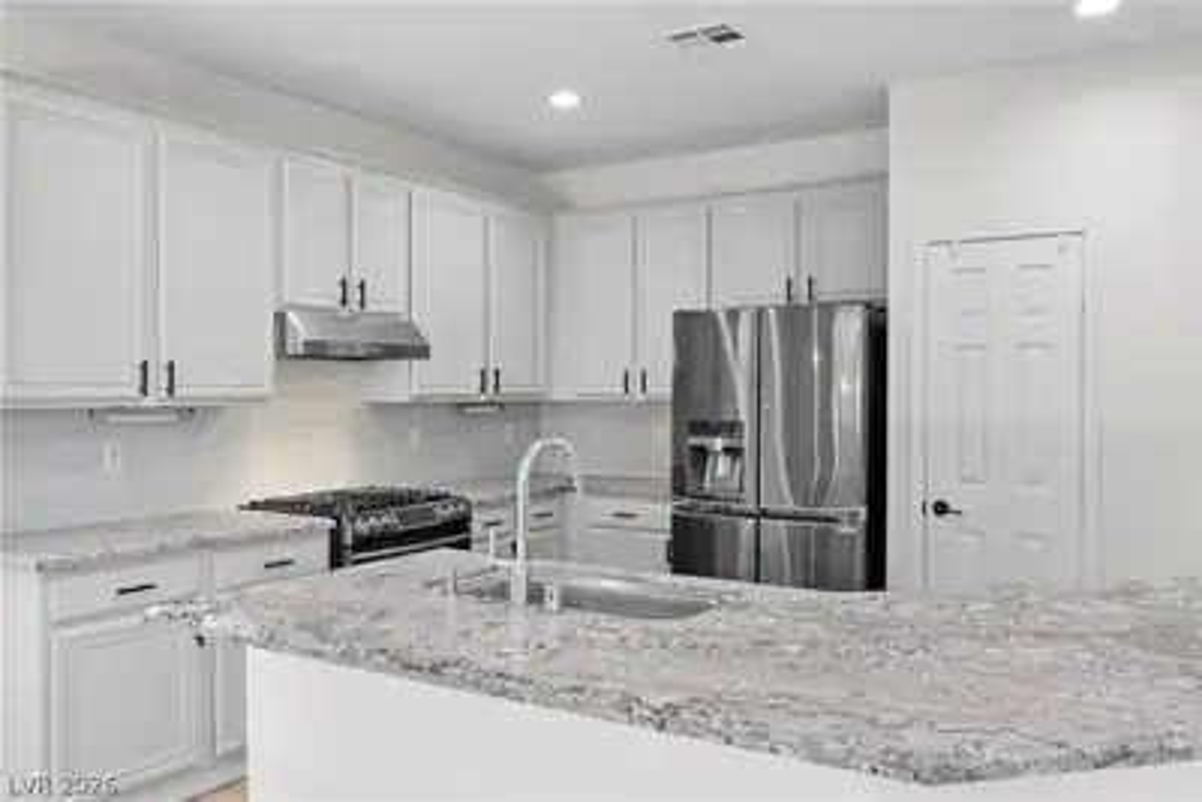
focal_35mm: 30
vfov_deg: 43.6
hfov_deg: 61.9
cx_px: 601
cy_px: 401
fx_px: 1002
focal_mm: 20
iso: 400
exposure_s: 1/10
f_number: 8
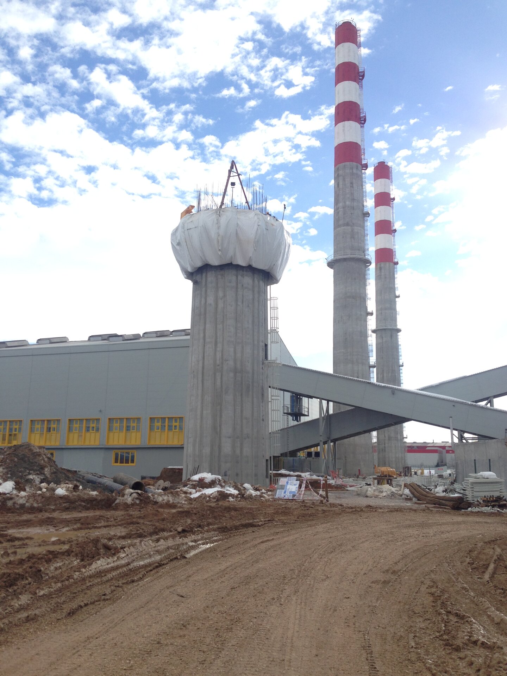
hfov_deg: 42.9
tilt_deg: +11.2
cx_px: 254
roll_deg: +0.4
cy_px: 338
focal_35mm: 33
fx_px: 644
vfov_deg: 55.4
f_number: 2.4
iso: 50
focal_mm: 4.12
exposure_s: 1/1506
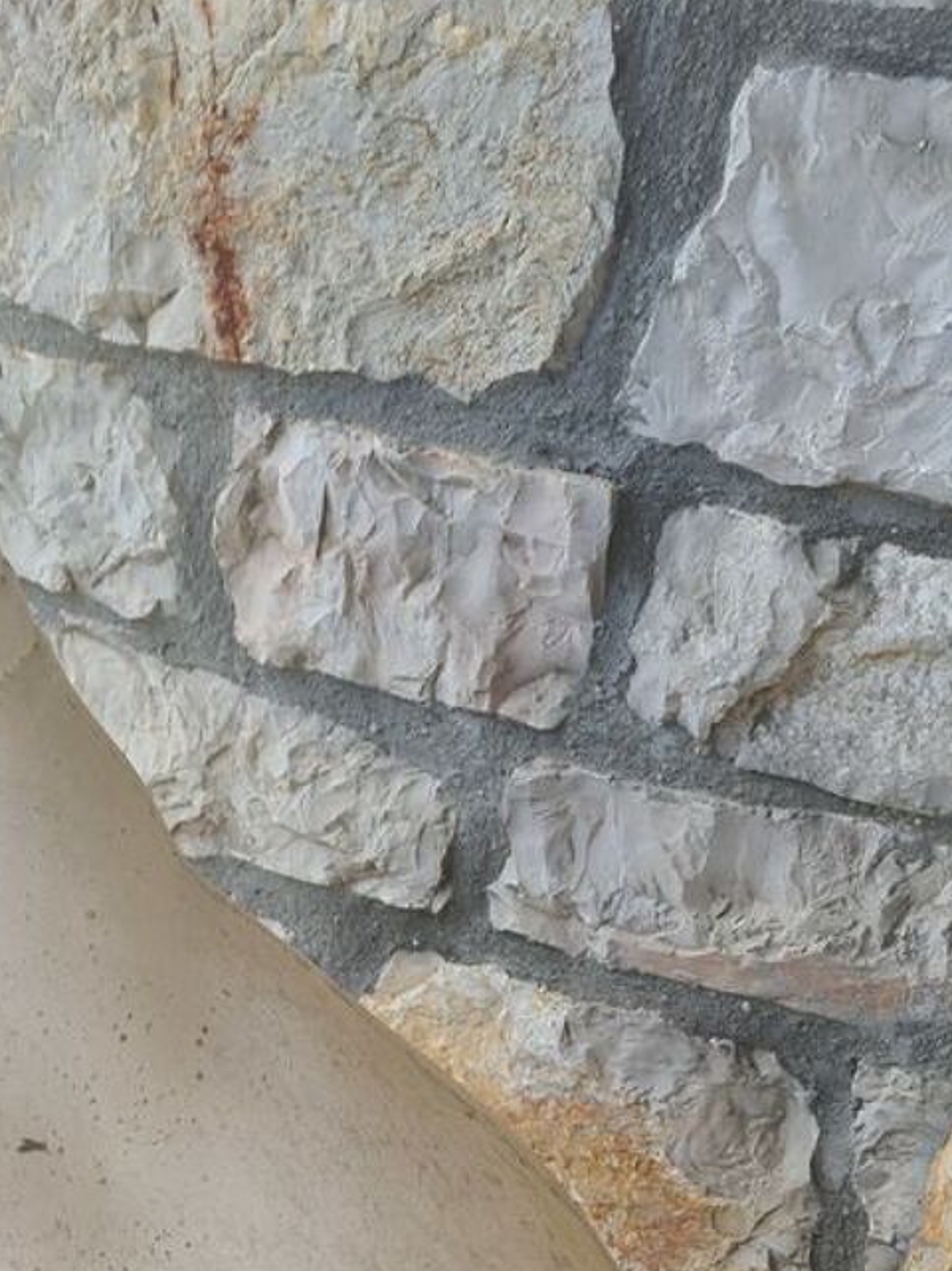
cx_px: 2
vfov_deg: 32.6
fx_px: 1981
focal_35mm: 54
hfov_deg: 25.7
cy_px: 1282
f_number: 1.8
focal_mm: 5.4
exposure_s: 1/215
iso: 50
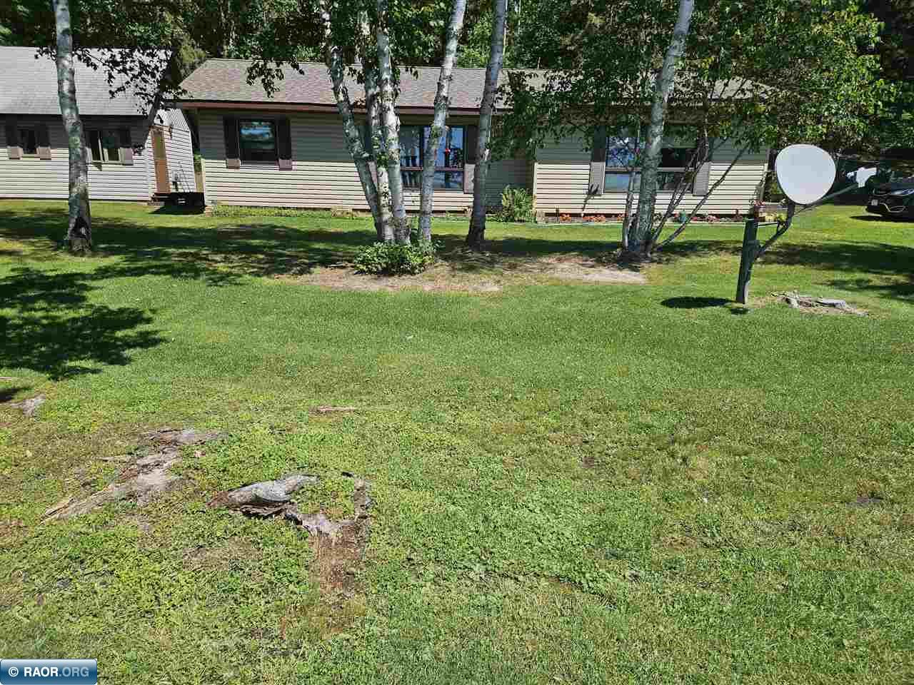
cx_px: 457
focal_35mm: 23
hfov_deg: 73.9
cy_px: 342
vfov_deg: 58.9
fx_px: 607
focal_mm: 5.4
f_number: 1.8
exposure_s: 1/2043
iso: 25
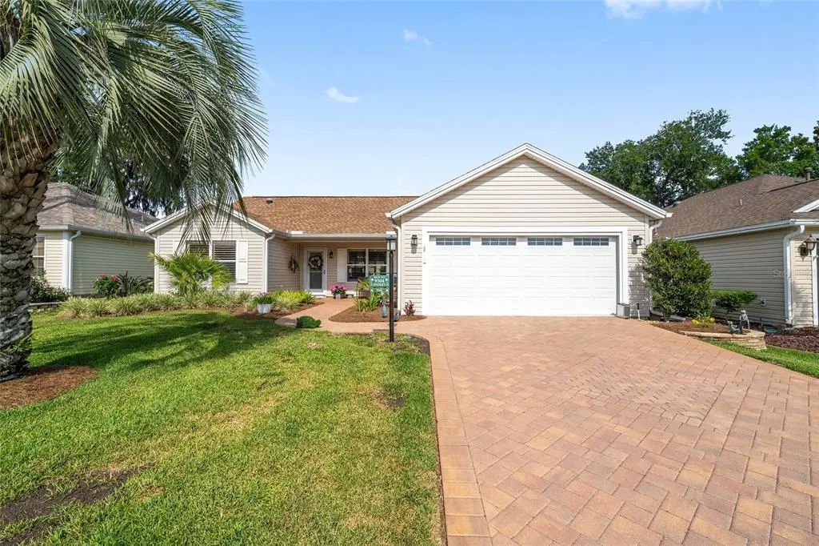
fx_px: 364
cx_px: 410
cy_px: 273
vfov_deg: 73.7
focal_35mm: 16
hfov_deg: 96.8
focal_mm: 16
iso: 400
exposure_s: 1/2000
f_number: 8
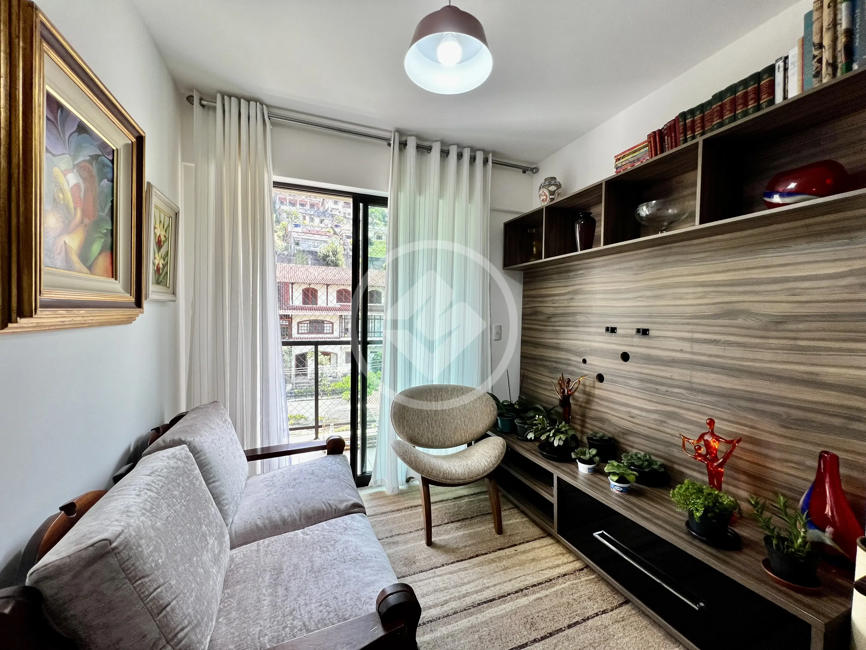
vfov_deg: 89.9
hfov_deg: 106.2
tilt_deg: -2.4
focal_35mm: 13
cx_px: 433
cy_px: 325
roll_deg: -0.5
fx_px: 325
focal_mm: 1.57
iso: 125
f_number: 1.8
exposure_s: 1/120
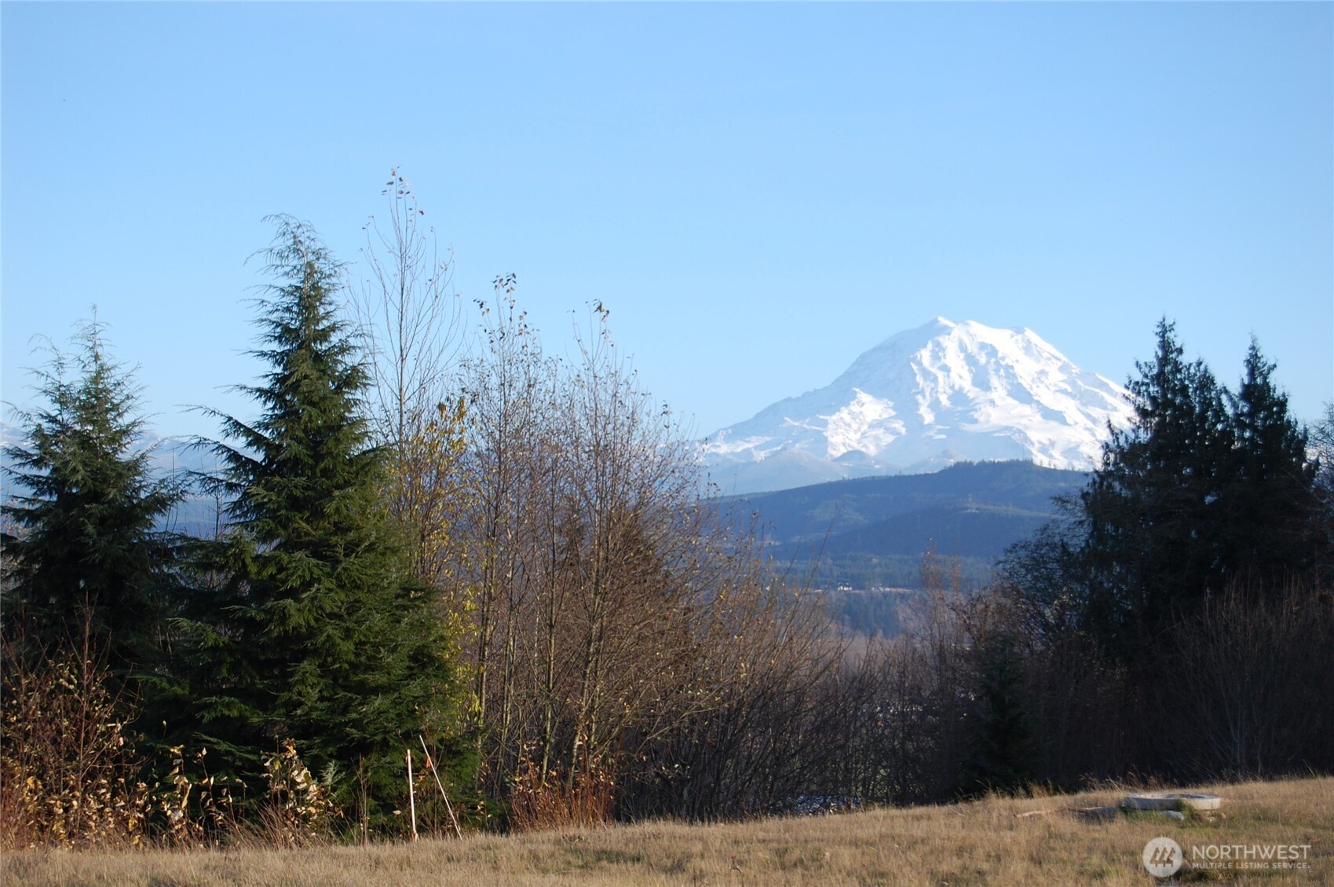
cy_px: 444
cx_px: 667
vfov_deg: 16.5
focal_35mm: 82
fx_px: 3054
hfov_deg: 24.6
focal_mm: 55
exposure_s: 1/200
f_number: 7.1
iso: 200
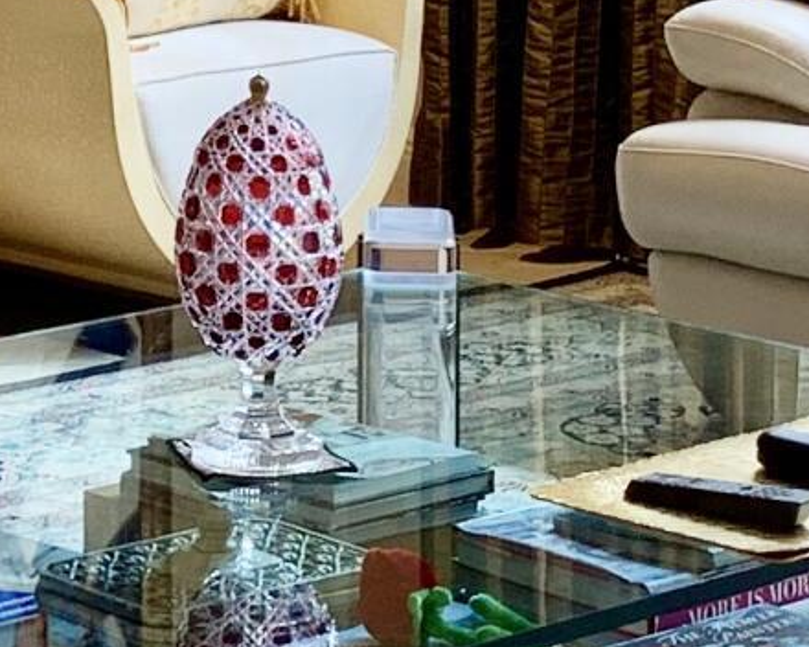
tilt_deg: -4.4
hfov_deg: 11.1
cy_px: -276
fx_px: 4142
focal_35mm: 173
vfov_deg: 8.8
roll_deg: -0.3
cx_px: 66
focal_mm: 4.25
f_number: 1.8
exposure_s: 1/60
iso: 50
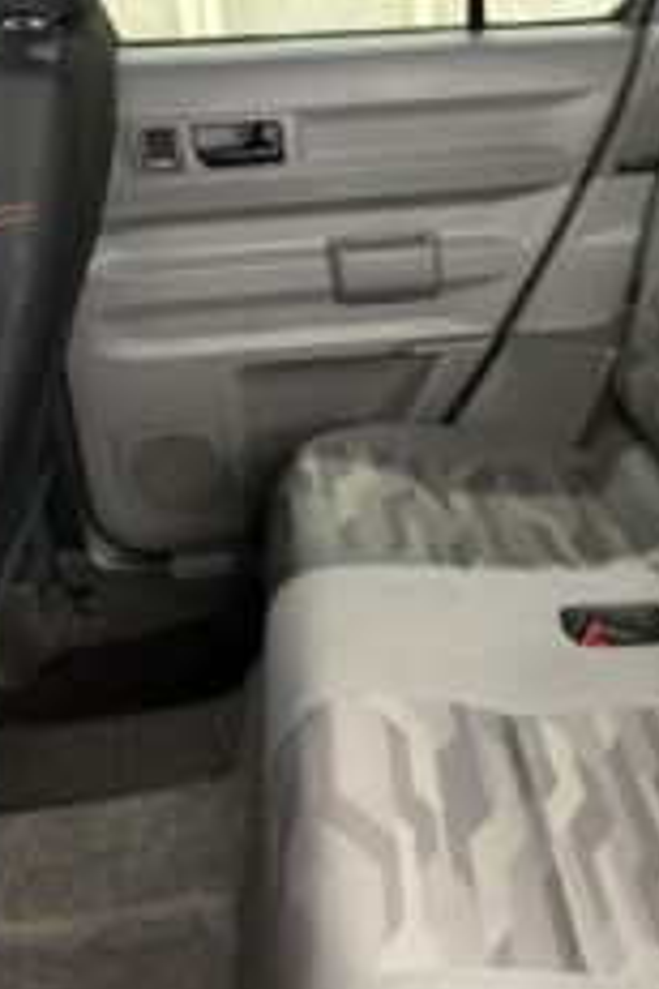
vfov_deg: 47.4
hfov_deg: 31.6
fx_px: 1126
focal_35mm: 41
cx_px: 548
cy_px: 490
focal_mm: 5.96
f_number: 1.6
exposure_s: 1/25
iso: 500
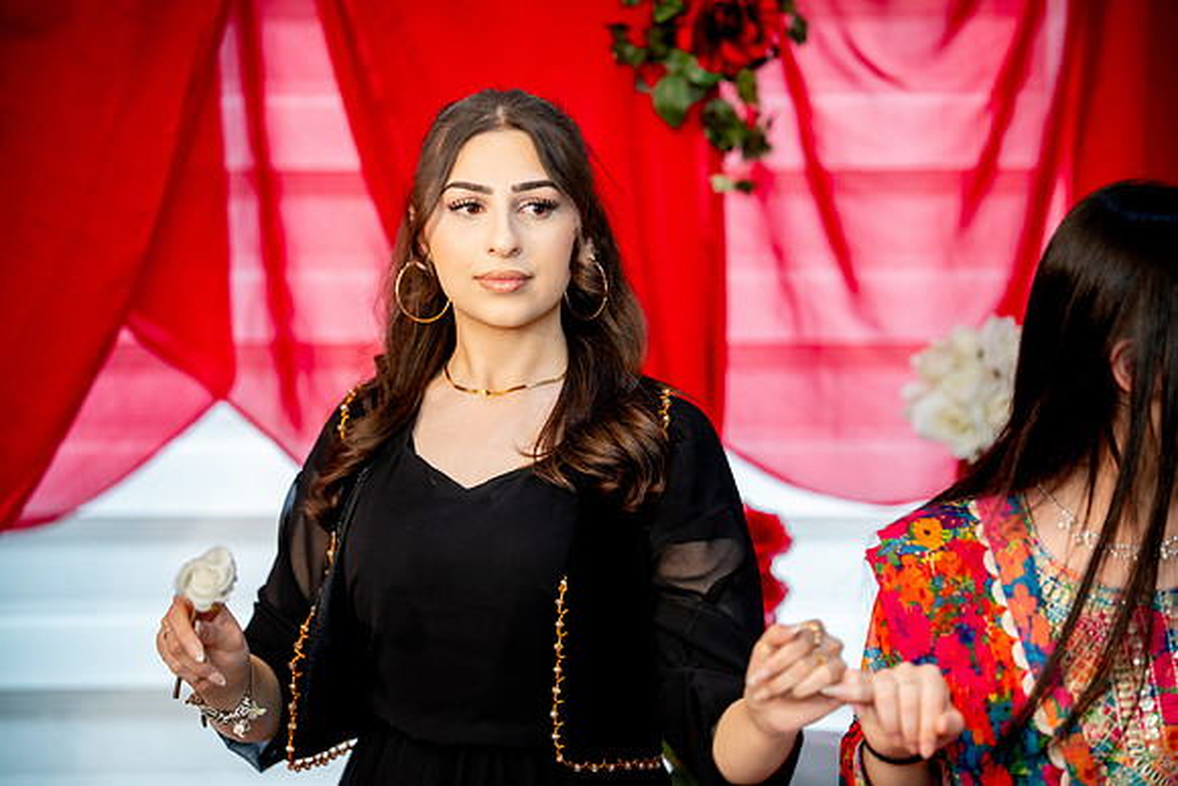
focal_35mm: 108
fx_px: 3535
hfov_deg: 18.9
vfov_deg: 12.7
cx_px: 589
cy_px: 393
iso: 800
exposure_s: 1/200
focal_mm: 108
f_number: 2
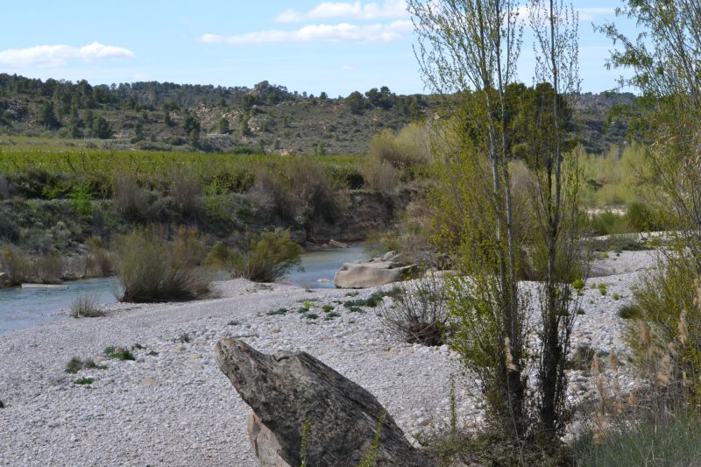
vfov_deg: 16.5
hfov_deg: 24.6
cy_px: 234
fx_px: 1606
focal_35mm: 82
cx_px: 350
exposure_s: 1/400
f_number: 22
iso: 1600
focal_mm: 55
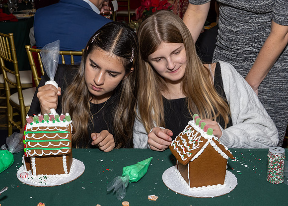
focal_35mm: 57
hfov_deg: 34.4
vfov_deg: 25.0
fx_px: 463
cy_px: 104
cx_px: 110
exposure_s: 1/250
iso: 800
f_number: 8
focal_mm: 30
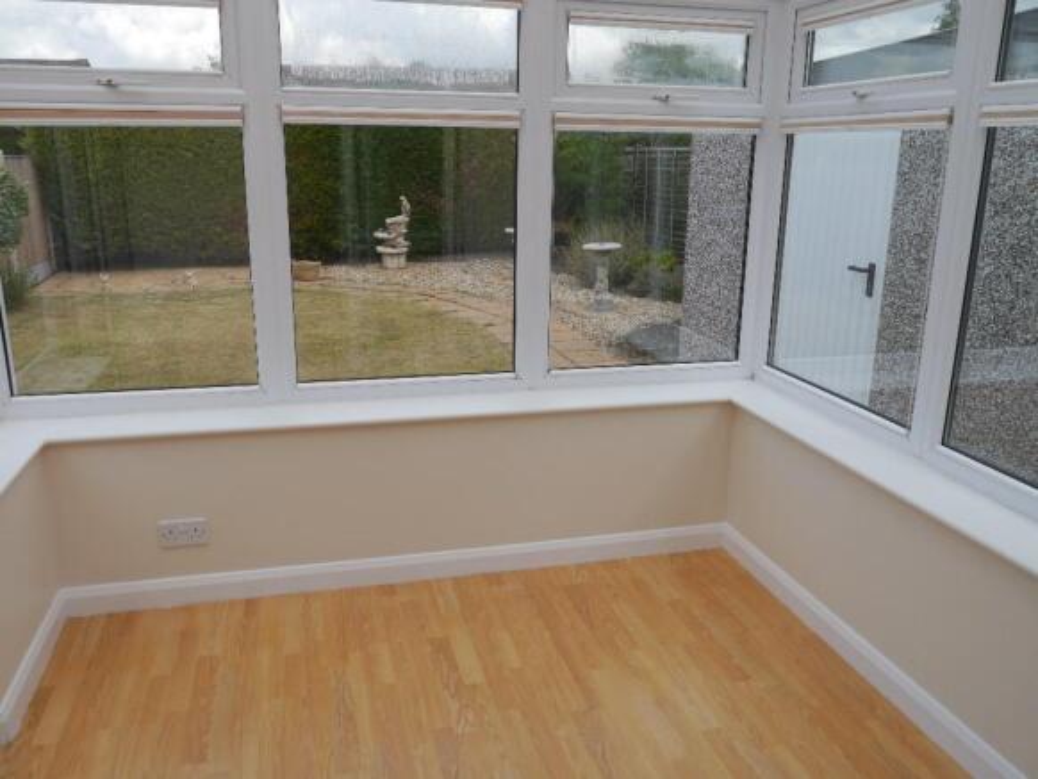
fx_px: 900
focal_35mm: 30
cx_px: 519
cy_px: 390
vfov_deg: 46.8
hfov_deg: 59.9
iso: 160
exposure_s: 1/320
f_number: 7.1
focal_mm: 15
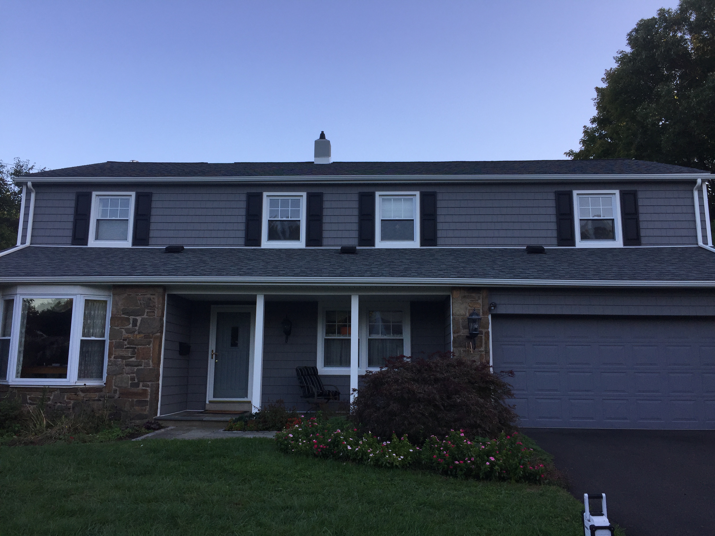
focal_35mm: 29
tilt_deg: +10.4
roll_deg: -0.8
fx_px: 599
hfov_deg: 61.7
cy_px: 268
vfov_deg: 48.2
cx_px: 358
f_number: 2.2
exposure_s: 1/412
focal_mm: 4.15
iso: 32
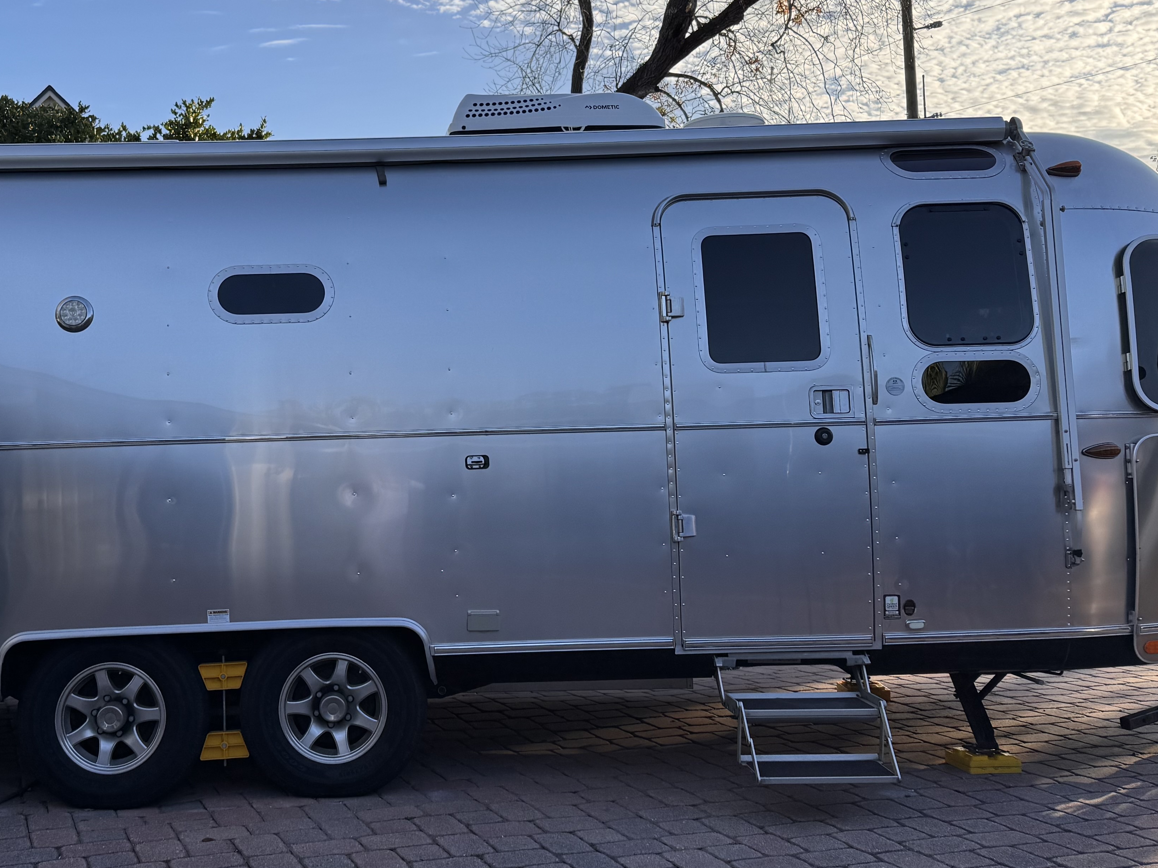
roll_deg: +1.5
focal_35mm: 42
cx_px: 404
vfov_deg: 34.3
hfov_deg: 44.3
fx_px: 1405
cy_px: 378
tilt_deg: +1.4
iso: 80
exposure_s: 1/2331
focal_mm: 6.76
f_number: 1.78
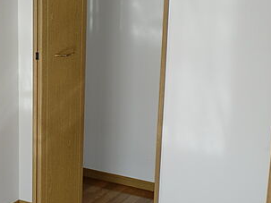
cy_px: 97
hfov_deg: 26.3
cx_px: 102
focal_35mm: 74
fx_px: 579
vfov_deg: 19.9
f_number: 3.1
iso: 64
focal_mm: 6.3
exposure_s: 1/60
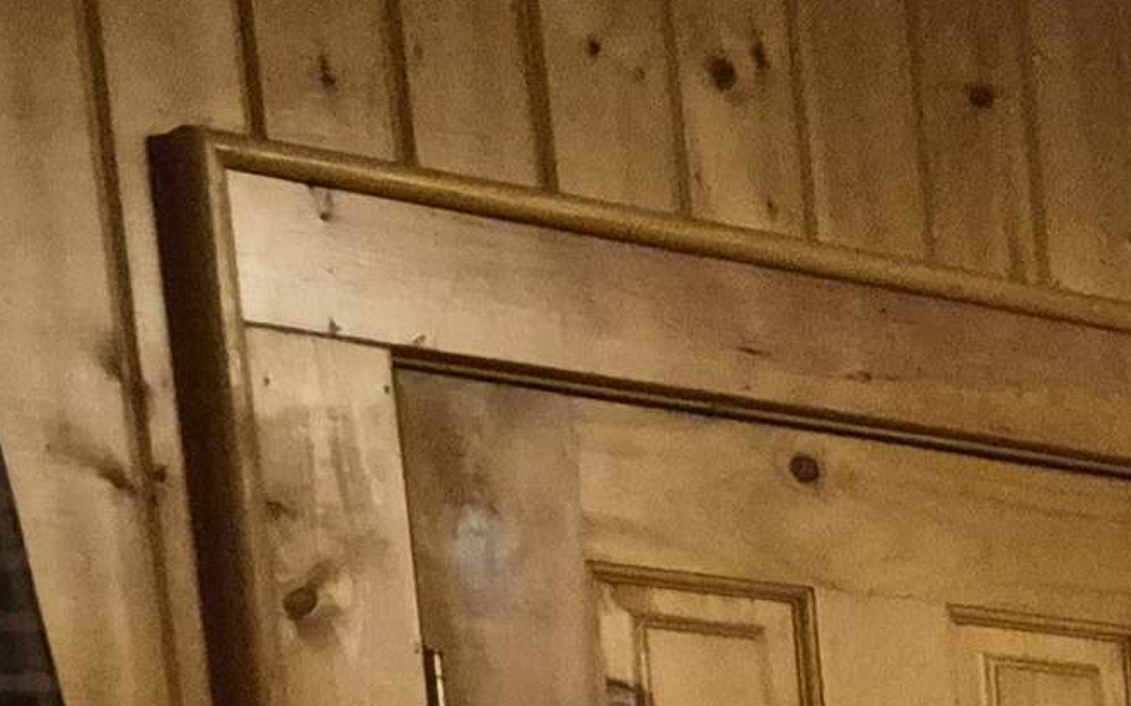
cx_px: 2465
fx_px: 3482
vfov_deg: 10.1
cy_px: 1707
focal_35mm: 113
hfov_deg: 14.3
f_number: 1.8
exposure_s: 1/120
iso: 2000
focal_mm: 5.4
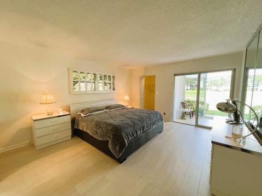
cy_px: 98
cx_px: 131
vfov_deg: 89.8
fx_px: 98
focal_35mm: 13
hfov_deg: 106.2
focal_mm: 1.57
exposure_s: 1/120
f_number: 1.8
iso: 200
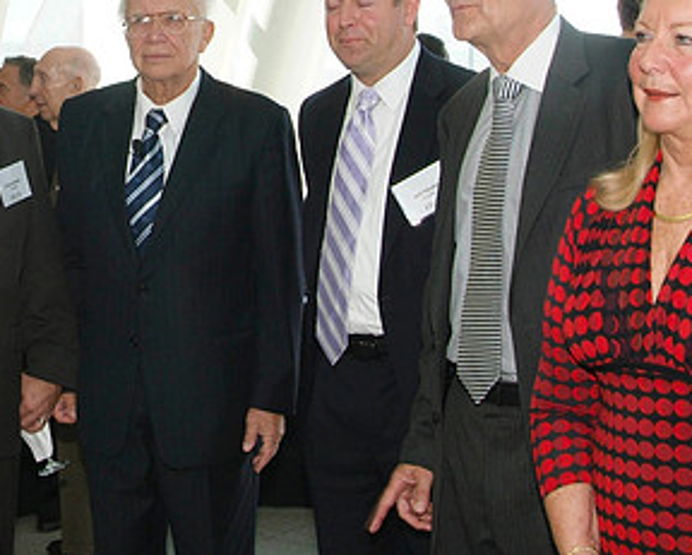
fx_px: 1394
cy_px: 138
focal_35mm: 68
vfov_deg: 22.3
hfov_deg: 27.3
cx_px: 130
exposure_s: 1/45
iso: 800
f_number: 9.5
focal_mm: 24
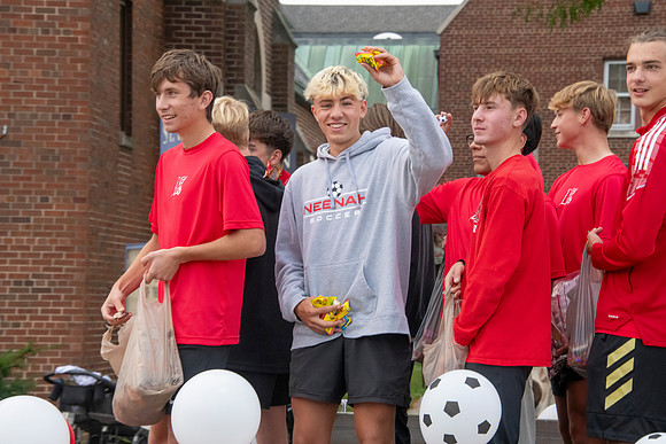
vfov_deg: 11.2
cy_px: 222
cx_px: 333
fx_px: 2257
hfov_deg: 16.8
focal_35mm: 122
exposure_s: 1/320
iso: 3200
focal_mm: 122
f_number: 11
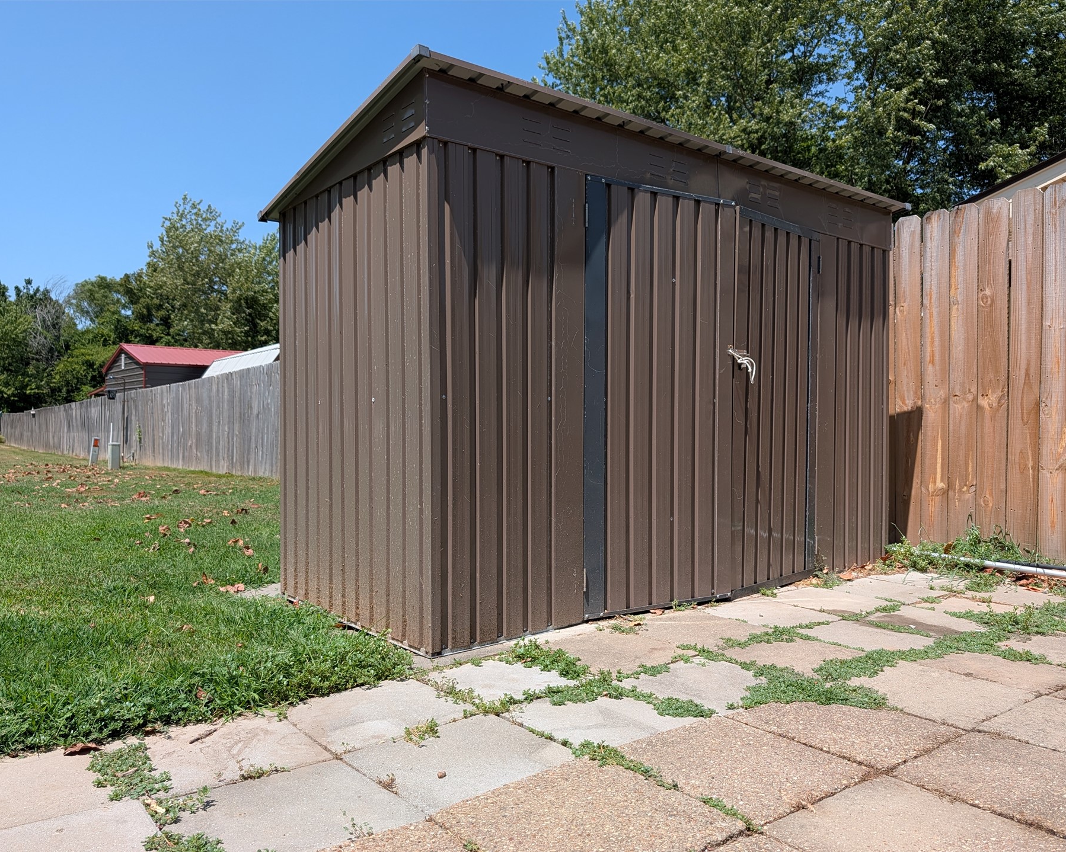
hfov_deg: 68.1
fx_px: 789
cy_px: 427
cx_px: 518
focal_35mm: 25
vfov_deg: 56.8
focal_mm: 6.9
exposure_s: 1/962
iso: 21
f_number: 1.68
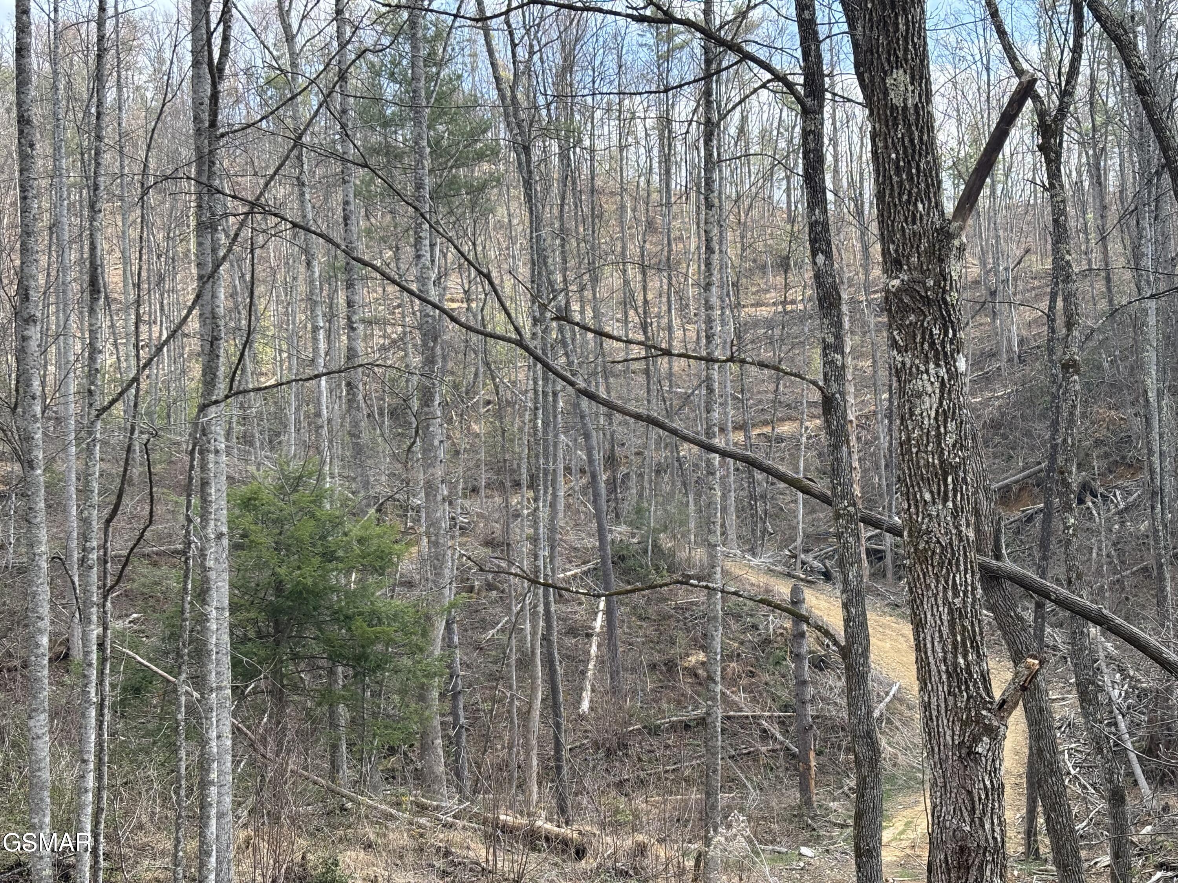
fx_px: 1770
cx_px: 589
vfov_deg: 28.0
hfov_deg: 36.8
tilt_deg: +4.9
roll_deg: +2.5
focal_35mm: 52
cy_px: 442
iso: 32
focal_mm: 5.96
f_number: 1.6
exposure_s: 1/539
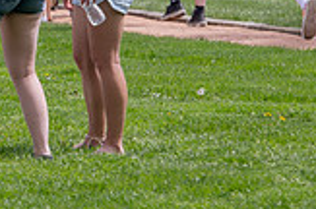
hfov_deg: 3.2
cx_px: -130
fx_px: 5607
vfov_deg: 2.1
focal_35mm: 640
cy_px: 2
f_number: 6.3
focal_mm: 175
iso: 250
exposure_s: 1/500
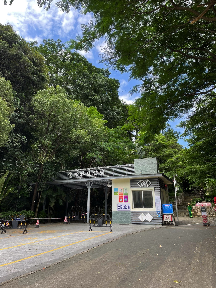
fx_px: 216
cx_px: 108
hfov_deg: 53.1
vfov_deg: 67.3
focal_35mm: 26
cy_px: 144
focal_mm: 4.2
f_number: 1.6
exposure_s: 1/716
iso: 32
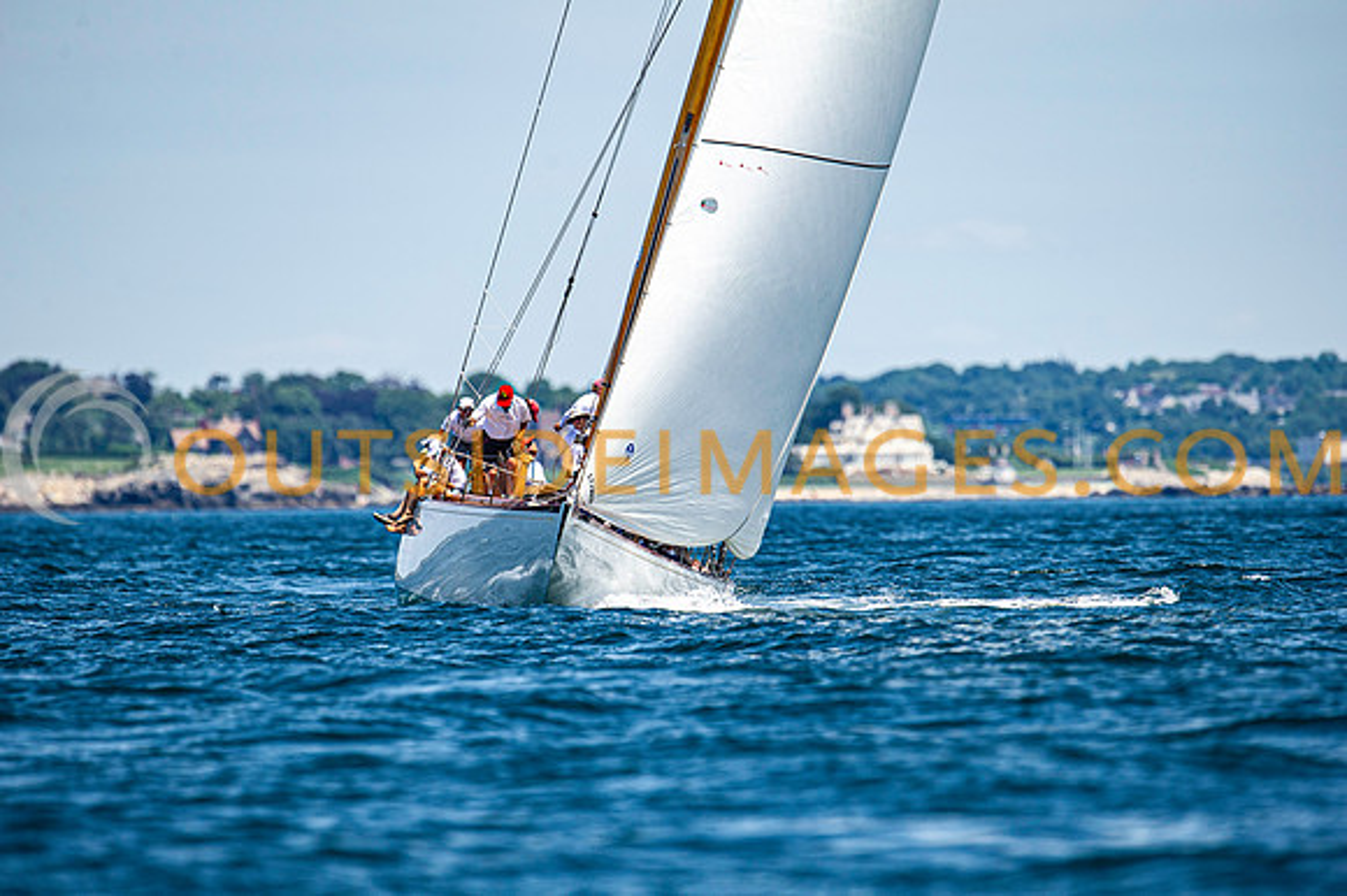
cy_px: 448
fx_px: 22759
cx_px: 674
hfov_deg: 3.4
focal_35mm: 609
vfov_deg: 2.3
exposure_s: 1/2500
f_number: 5
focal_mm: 600
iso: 400
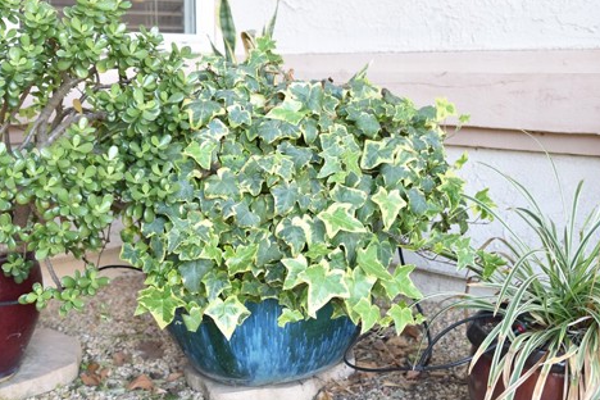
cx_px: 265
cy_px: 229
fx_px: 867
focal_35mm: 52
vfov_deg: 26.0
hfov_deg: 38.1
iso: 800
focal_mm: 38
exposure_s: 1/100
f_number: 5
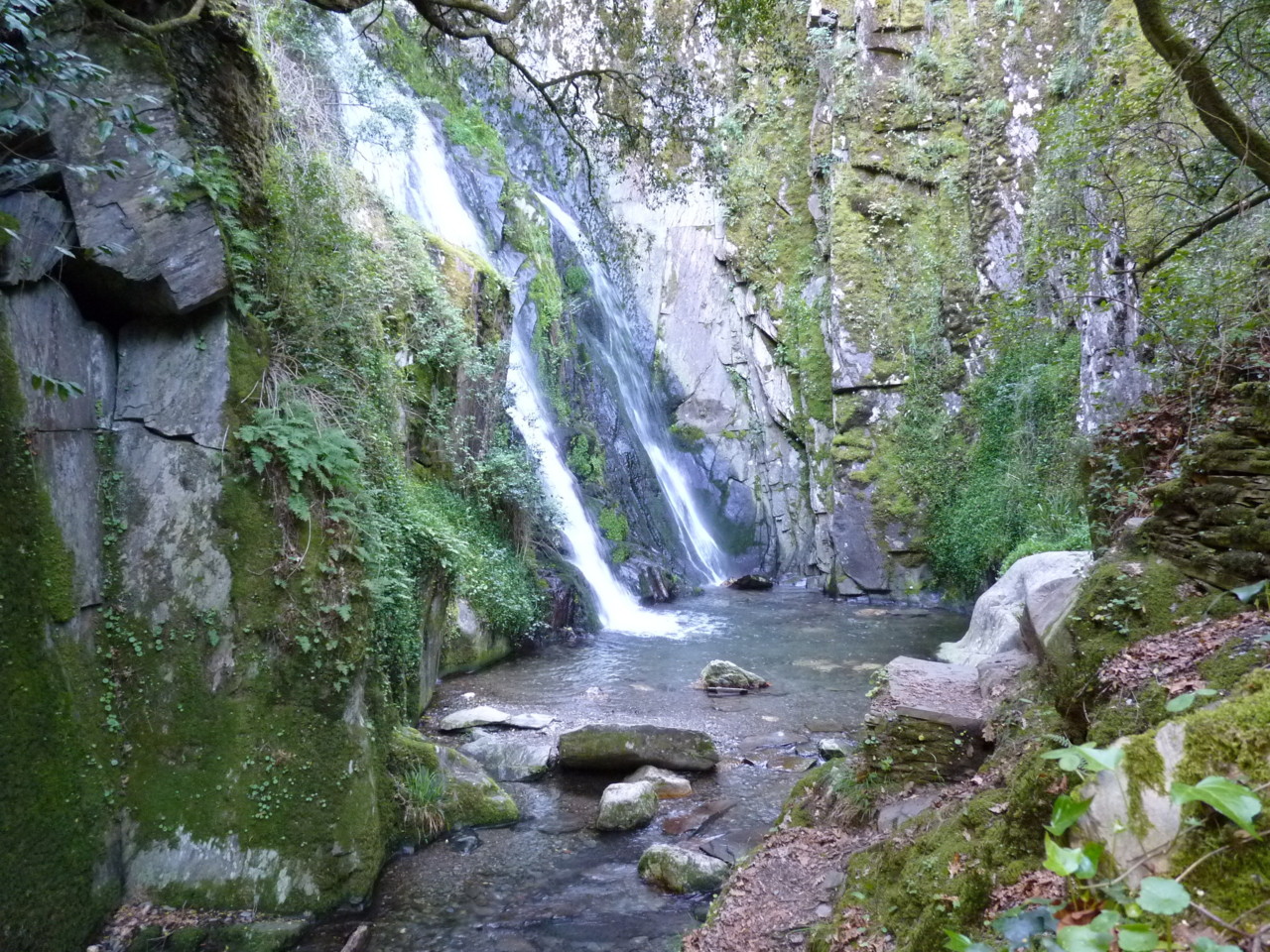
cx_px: 635
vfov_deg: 51.4
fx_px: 991
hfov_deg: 65.3
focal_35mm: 27
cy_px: 476
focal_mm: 4.8
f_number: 2.8
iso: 400
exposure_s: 1/25
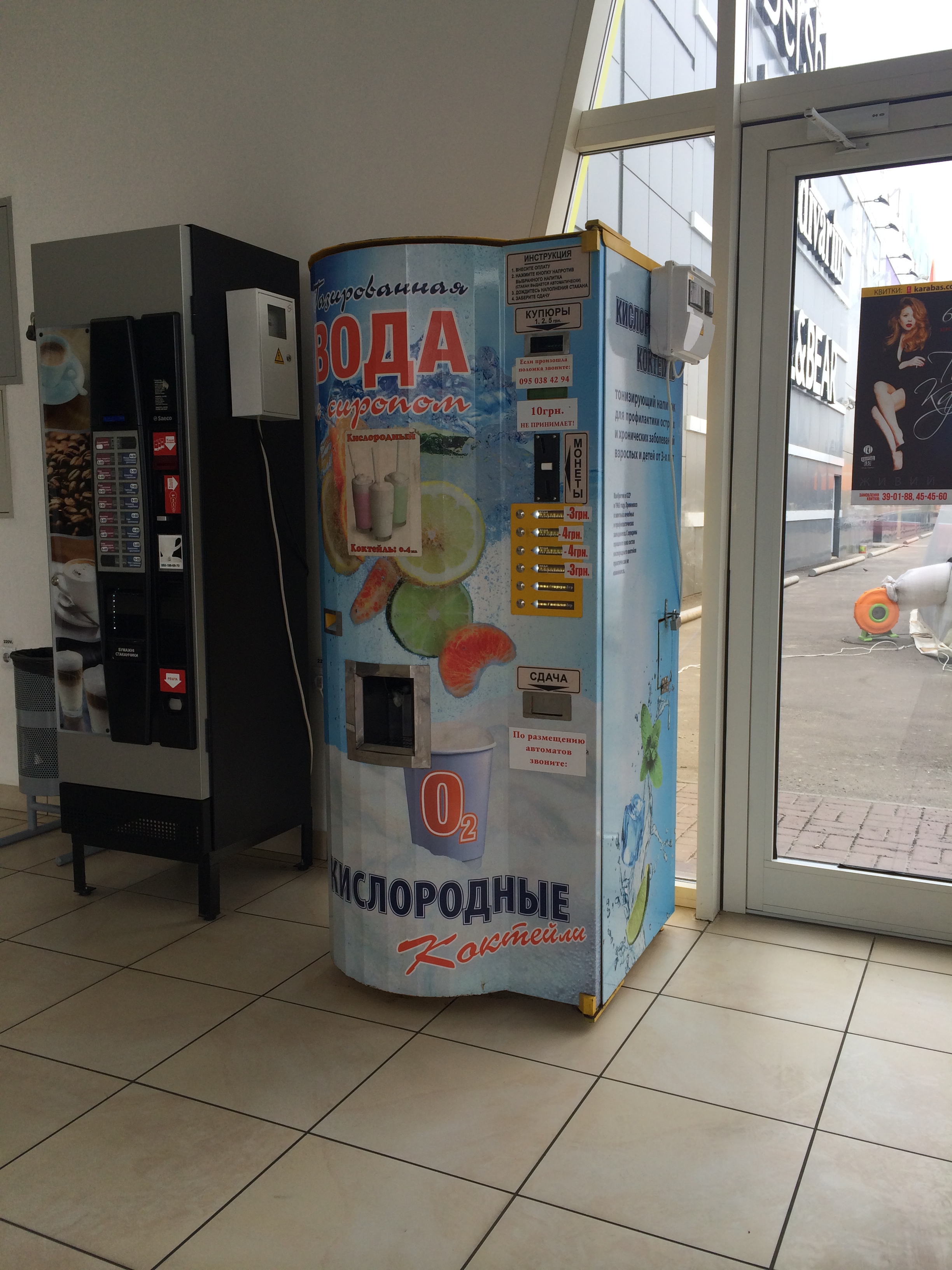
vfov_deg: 60.0
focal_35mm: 30
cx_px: 476
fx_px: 1100
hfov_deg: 46.8
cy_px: 635
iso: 32
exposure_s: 1/227
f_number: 2.2
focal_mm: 4.12
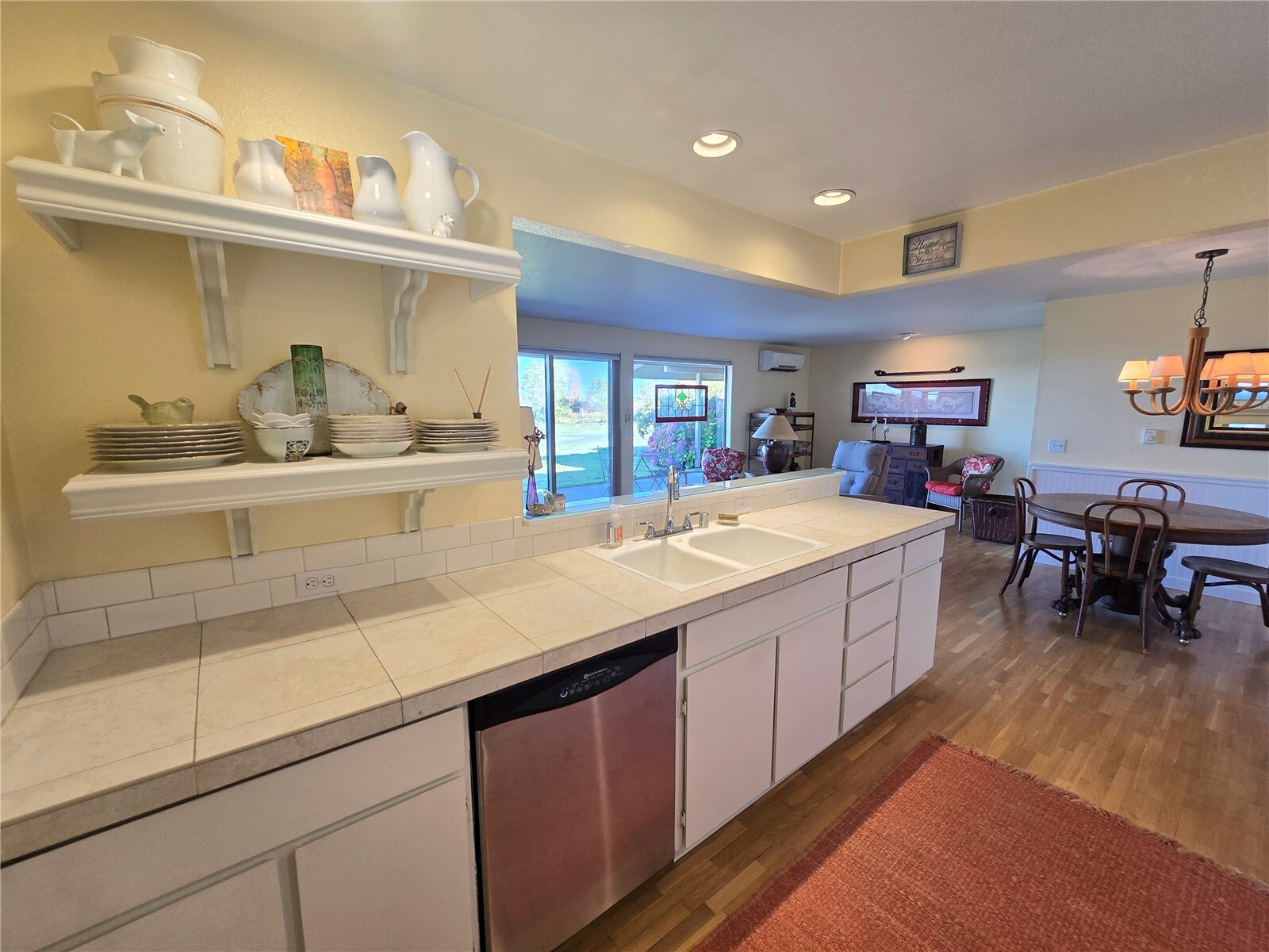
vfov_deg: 89.9
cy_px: 476
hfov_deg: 106.2
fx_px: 477
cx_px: 634
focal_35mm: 13
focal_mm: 2.2
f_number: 2.2
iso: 80
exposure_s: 1/60
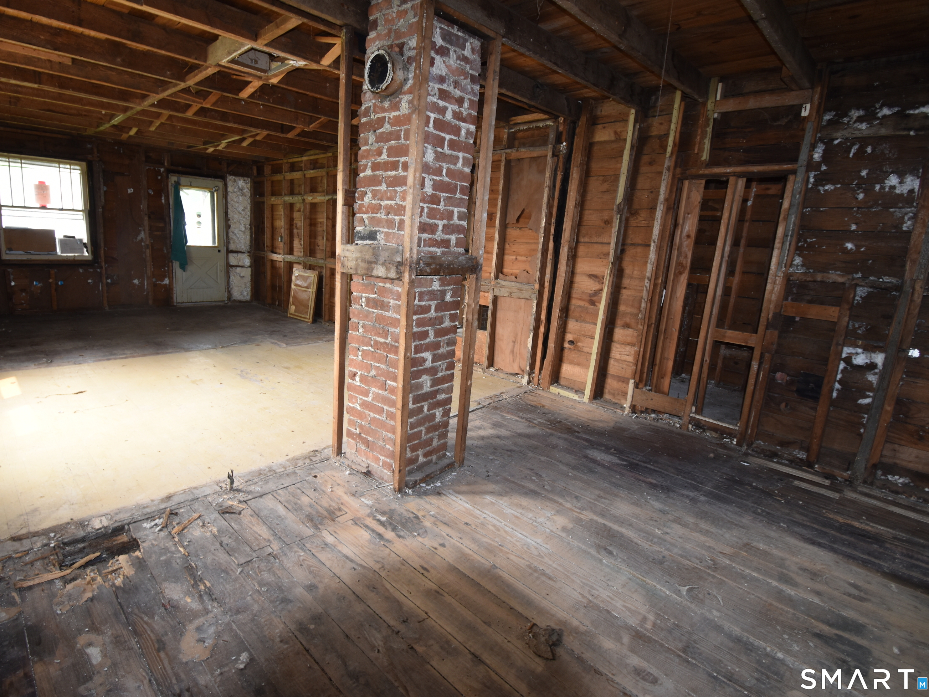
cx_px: 416
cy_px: 333
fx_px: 456
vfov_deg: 74.7
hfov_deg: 90.7
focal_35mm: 17
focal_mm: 10
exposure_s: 1/15
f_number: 4.5
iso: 280
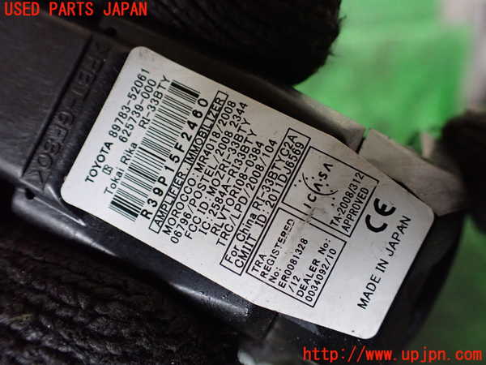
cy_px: 182
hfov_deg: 60.0
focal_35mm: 30
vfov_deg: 46.8
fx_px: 421
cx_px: 243
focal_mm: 5.4
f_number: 2.3
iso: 800
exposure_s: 1/125
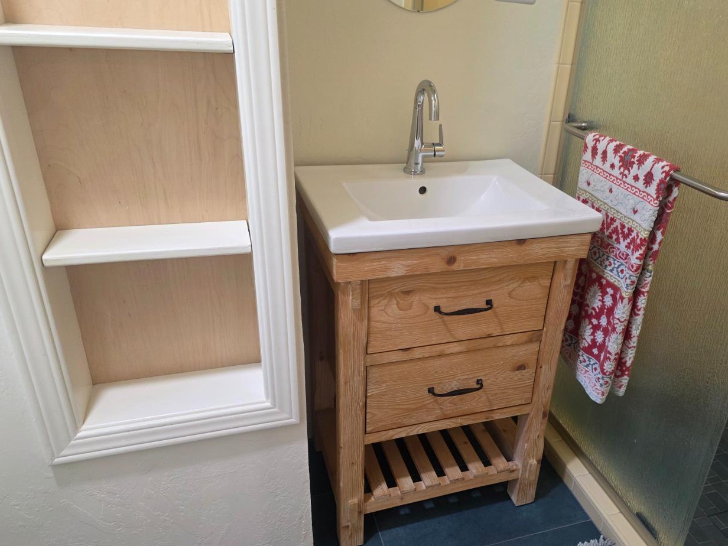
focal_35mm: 28
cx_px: 437
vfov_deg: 49.7
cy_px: 296
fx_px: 589
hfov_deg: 62.9
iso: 320
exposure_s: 1/120
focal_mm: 6.3
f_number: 1.7
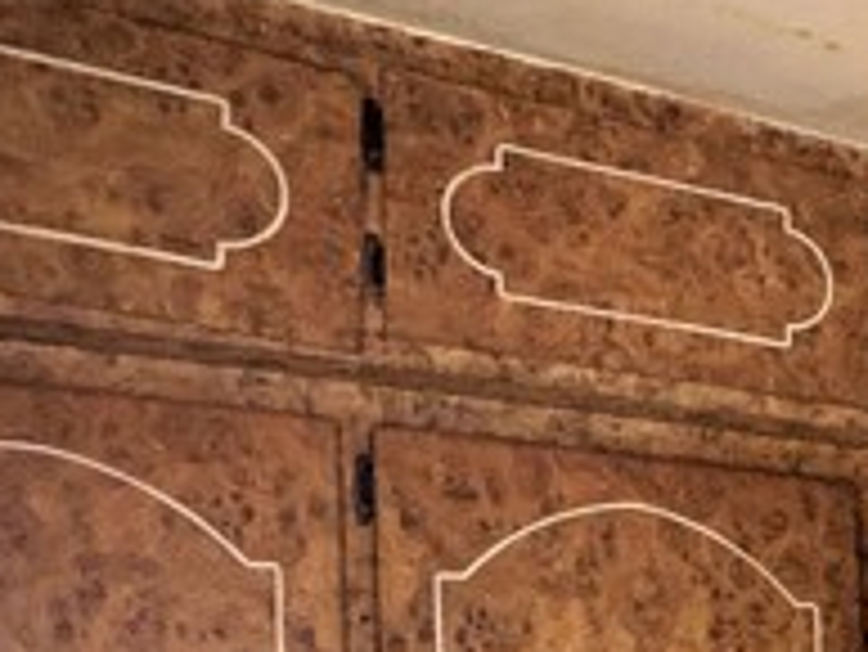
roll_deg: +1.6
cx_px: 1394
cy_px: 989
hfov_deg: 19.2
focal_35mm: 86
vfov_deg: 15.7
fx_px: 2158
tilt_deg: -1.3
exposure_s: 1/34
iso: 400
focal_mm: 4.25
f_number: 1.8
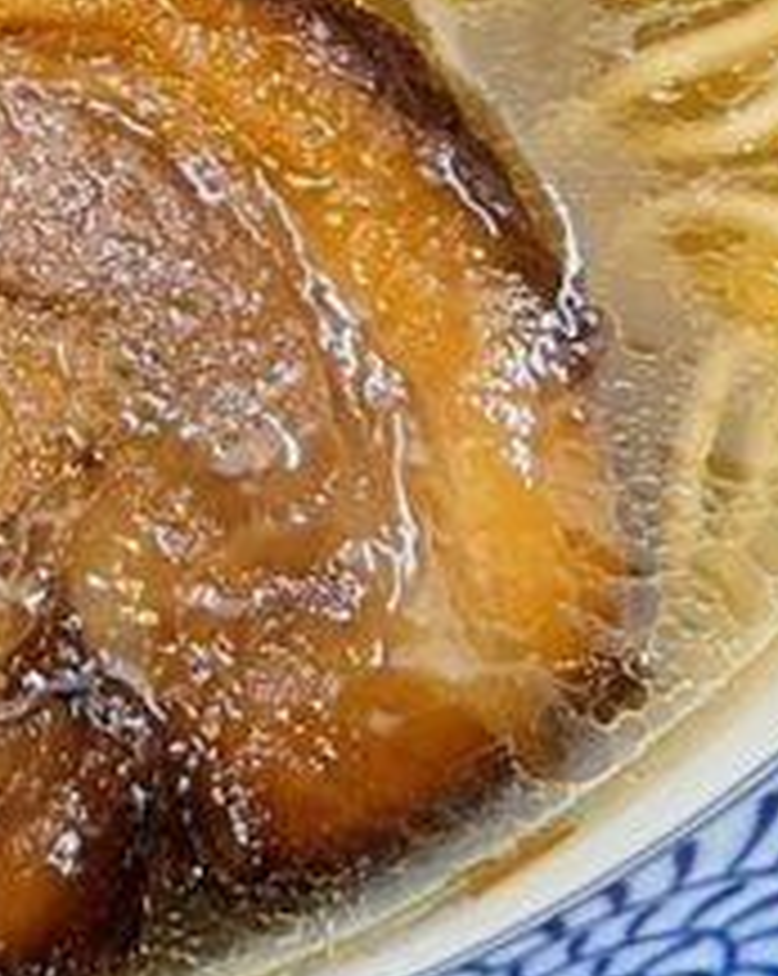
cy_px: -369
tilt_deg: -54.4
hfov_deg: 6.3
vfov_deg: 7.9
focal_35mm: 240
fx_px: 6922
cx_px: -454
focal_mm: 5.96
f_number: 1.6
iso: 125
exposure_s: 1/33
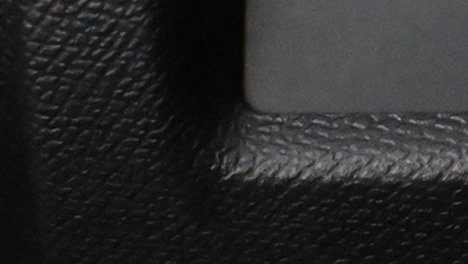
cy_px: -206
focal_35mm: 218
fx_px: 2700
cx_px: 768
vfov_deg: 5.5
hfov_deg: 9.5
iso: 12800
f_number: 4.8
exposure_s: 1/80
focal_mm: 29
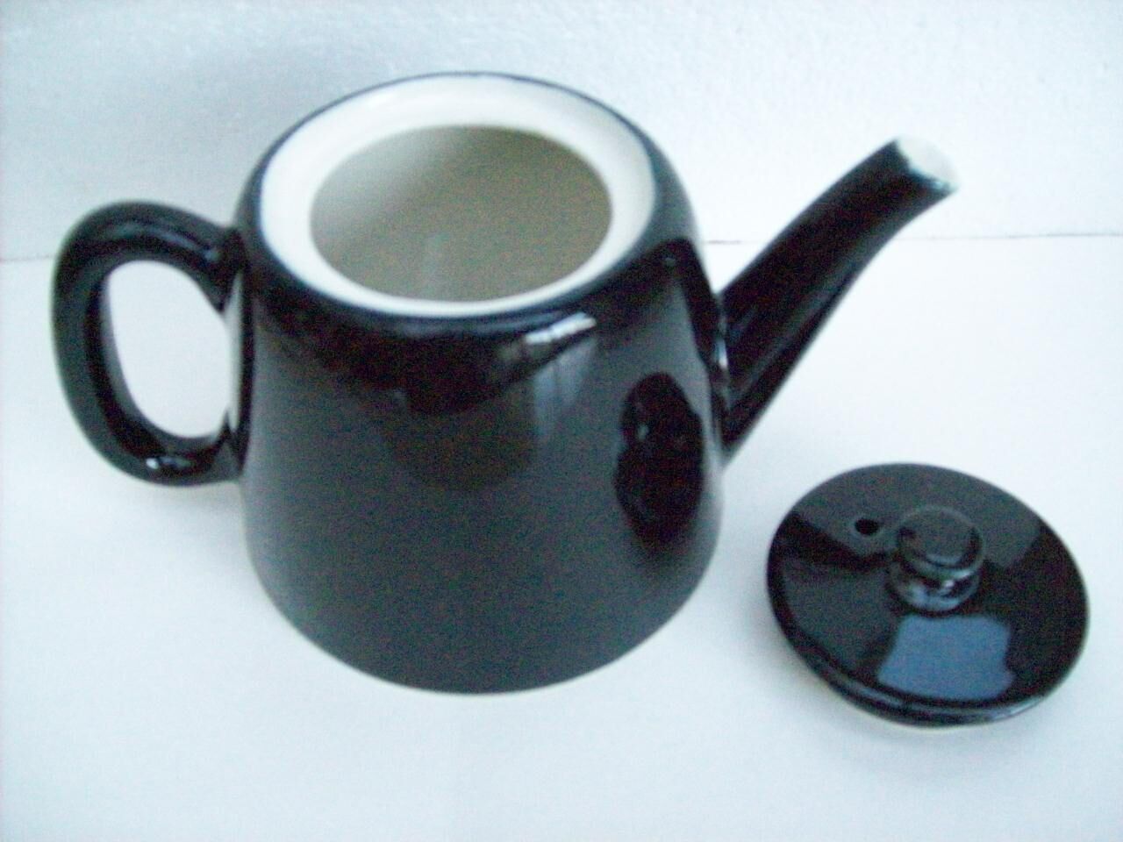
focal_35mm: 36
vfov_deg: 39.7
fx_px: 1168
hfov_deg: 51.4
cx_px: 562
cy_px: 421
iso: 800
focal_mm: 6
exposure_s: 1/75.2
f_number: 2.7
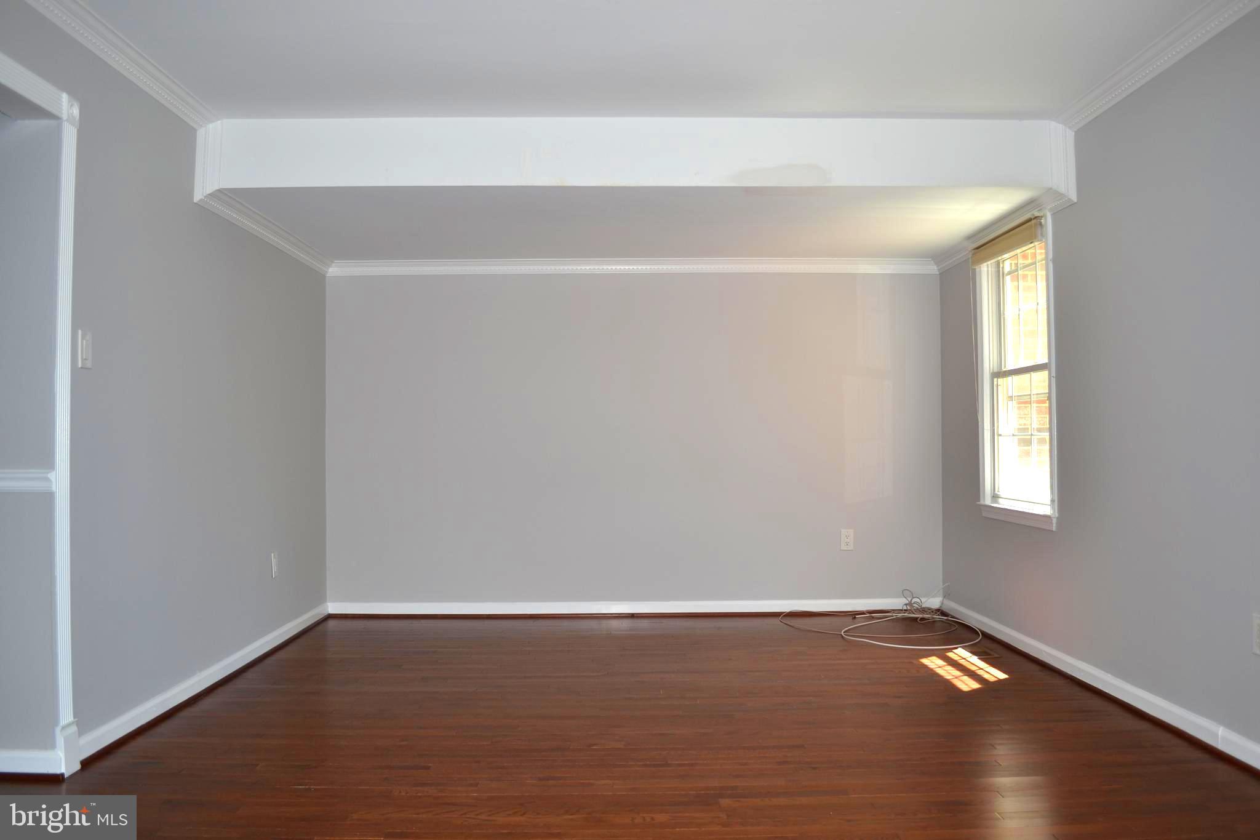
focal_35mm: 27
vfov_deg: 47.9
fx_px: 945
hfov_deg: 67.4
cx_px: 630
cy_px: 420
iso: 100
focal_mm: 18
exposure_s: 1/60
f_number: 3.5
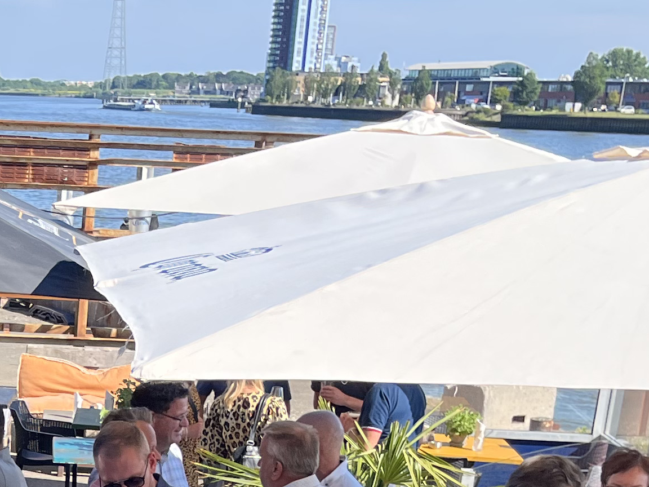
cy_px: 789
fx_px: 1706
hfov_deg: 20.6
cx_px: -56
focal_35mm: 91
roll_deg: -1.3
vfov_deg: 14.8
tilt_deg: -21.7
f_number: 1.6
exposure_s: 1/2137
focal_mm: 5.1
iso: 50
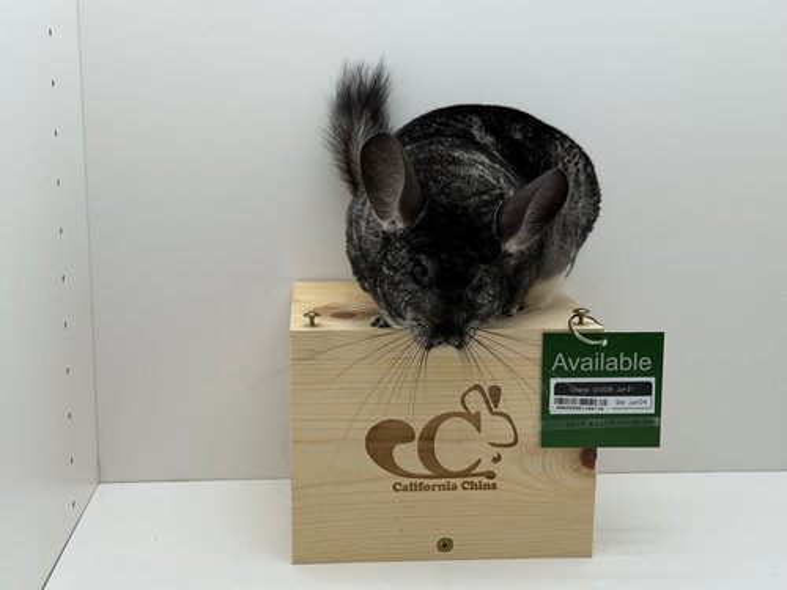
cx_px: 394
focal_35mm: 48
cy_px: 295
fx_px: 1091
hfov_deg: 39.7
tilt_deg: -10.9
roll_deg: -1.0
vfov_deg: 30.3
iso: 64
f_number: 1.78
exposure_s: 1/687
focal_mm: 6.76
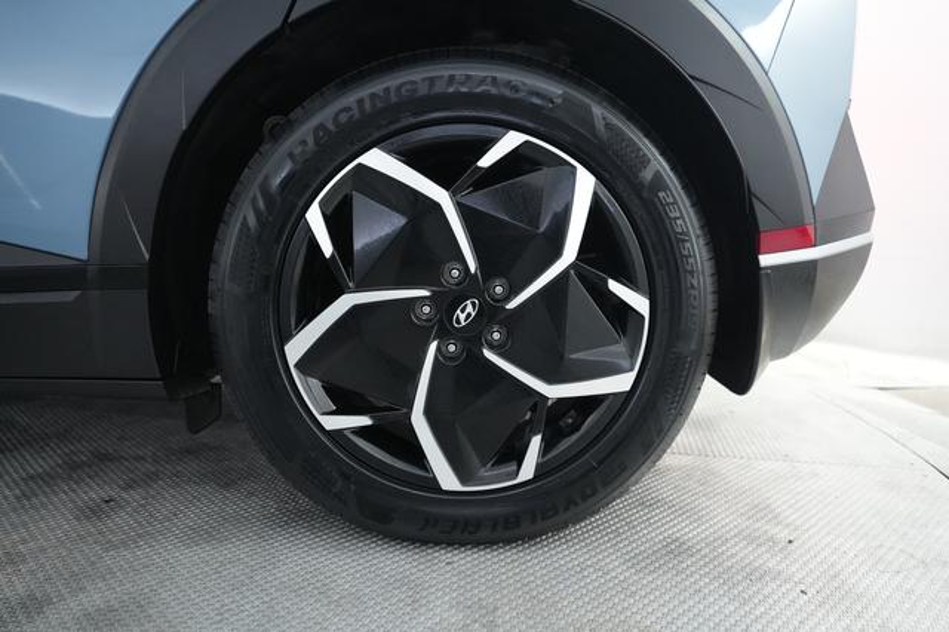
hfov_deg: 69.4
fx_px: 685
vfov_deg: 49.5
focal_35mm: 26
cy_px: 316
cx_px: 474
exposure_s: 1/160
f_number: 2.8
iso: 6400
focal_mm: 26
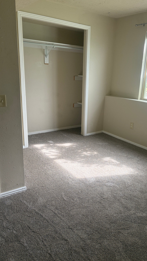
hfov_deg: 40.0
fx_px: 201
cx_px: 89
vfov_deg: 66.1
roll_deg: -2.9
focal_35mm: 29
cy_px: 131
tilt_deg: -17.0
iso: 80
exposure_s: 1/121
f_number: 1.6
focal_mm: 5.96
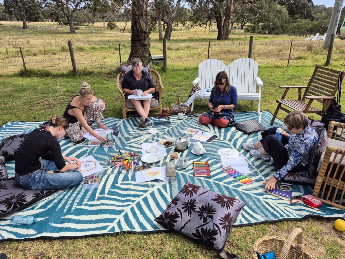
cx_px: 172
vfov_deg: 58.9
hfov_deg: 73.9
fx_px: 229
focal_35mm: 23
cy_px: 130
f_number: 1.8
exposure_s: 1/1520
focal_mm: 5.4
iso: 25
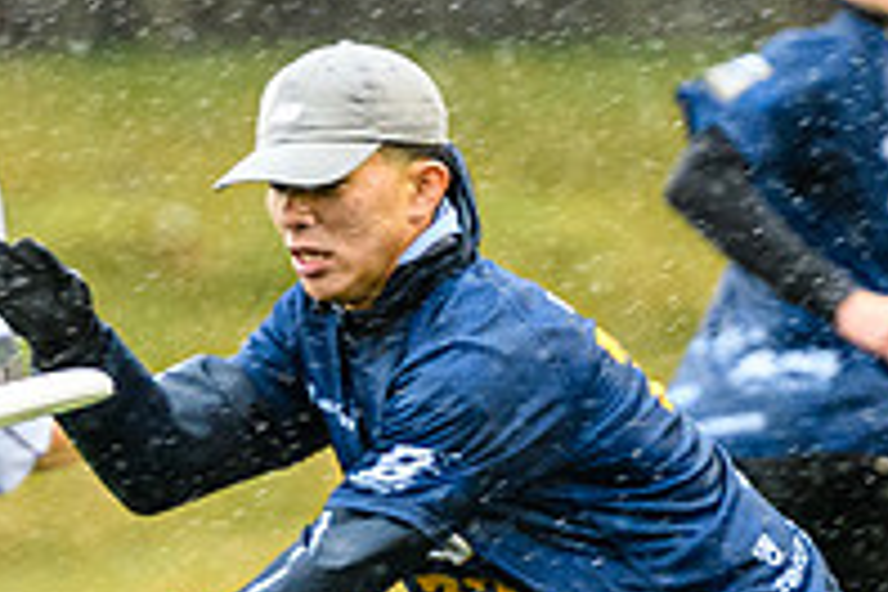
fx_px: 34309
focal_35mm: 1391
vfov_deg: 1.0
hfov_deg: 1.5
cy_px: 421
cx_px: 545
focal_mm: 200
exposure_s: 1/1000
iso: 1250
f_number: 3.2
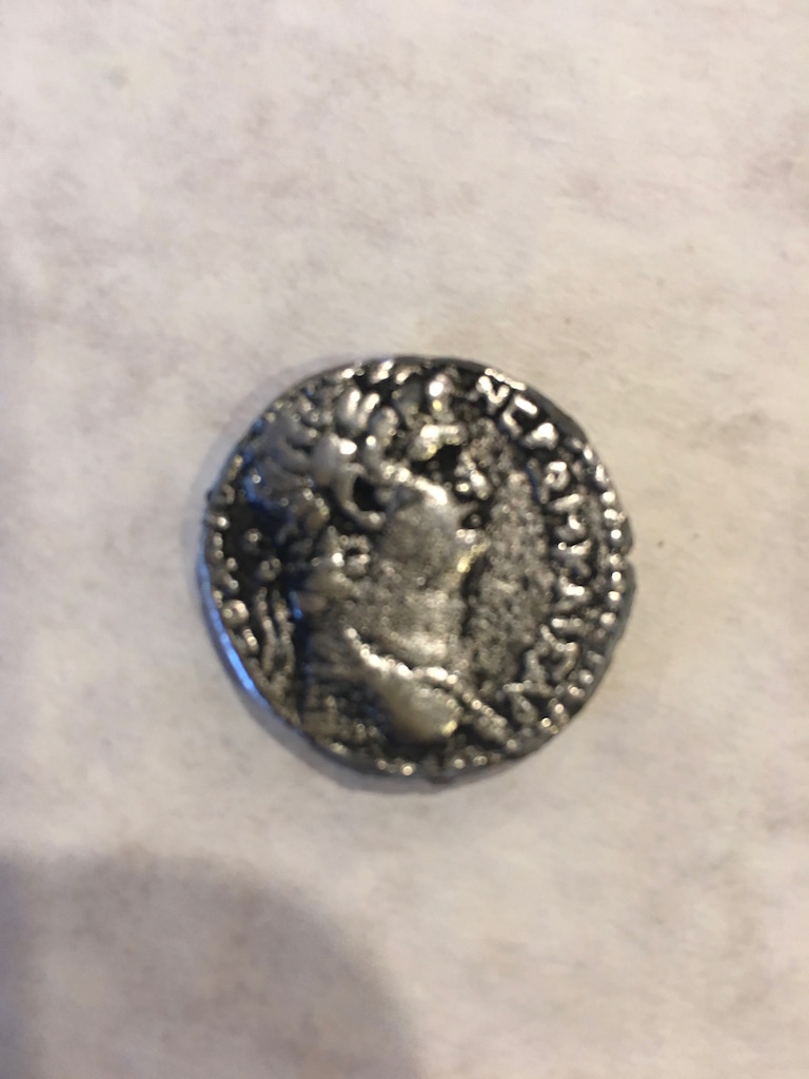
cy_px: 540
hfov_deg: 48.2
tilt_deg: -83.9
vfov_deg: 61.7
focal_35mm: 29
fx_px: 904
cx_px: 404
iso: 64
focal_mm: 4.15
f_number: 2.2
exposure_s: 1/15
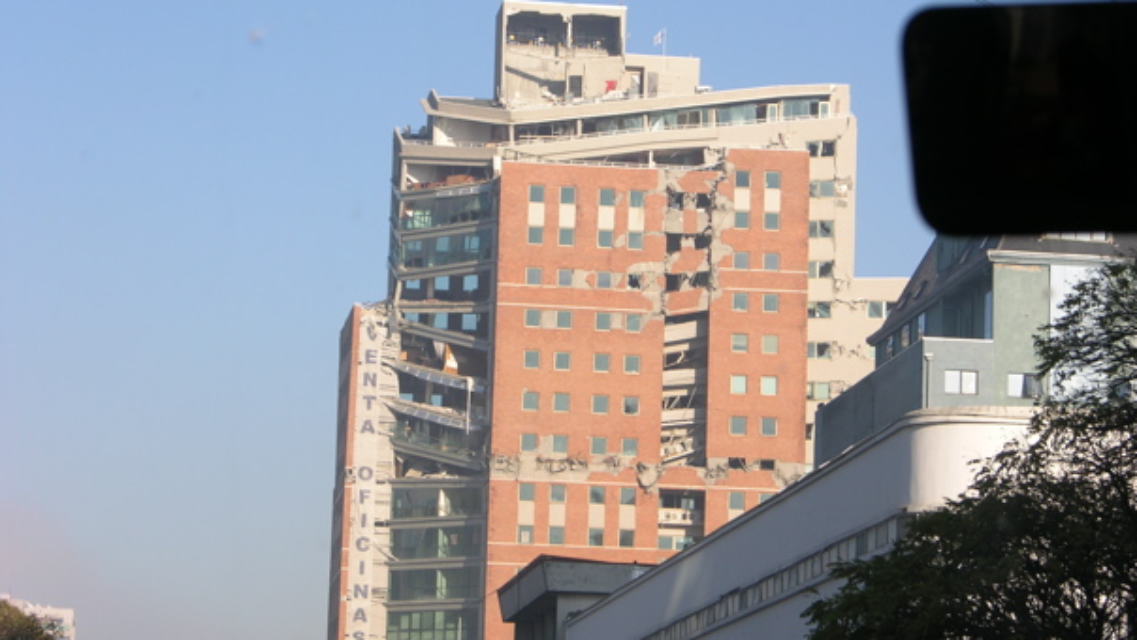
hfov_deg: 16.9
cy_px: 354
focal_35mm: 127
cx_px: 574
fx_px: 3830
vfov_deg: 9.6
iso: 50
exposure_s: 1/211
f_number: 4.6
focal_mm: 27.3
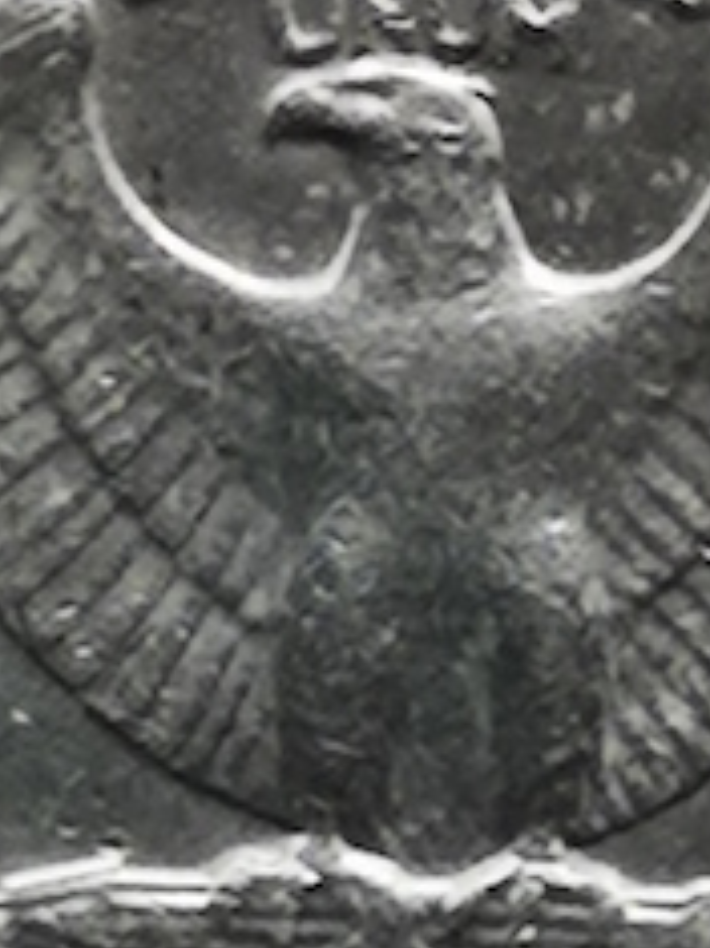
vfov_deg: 4.4
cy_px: 286
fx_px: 12427
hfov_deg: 3.3
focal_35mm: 454
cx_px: 307
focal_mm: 5.58
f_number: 1.8
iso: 50
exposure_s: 1/569
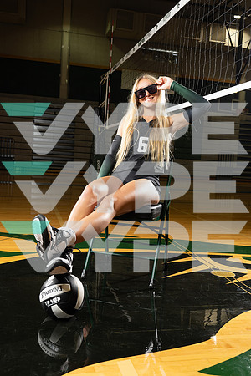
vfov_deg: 50.7
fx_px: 397
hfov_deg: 35.1
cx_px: 126
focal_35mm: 38
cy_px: 188
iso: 800
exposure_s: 1/250
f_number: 5.6
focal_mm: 38
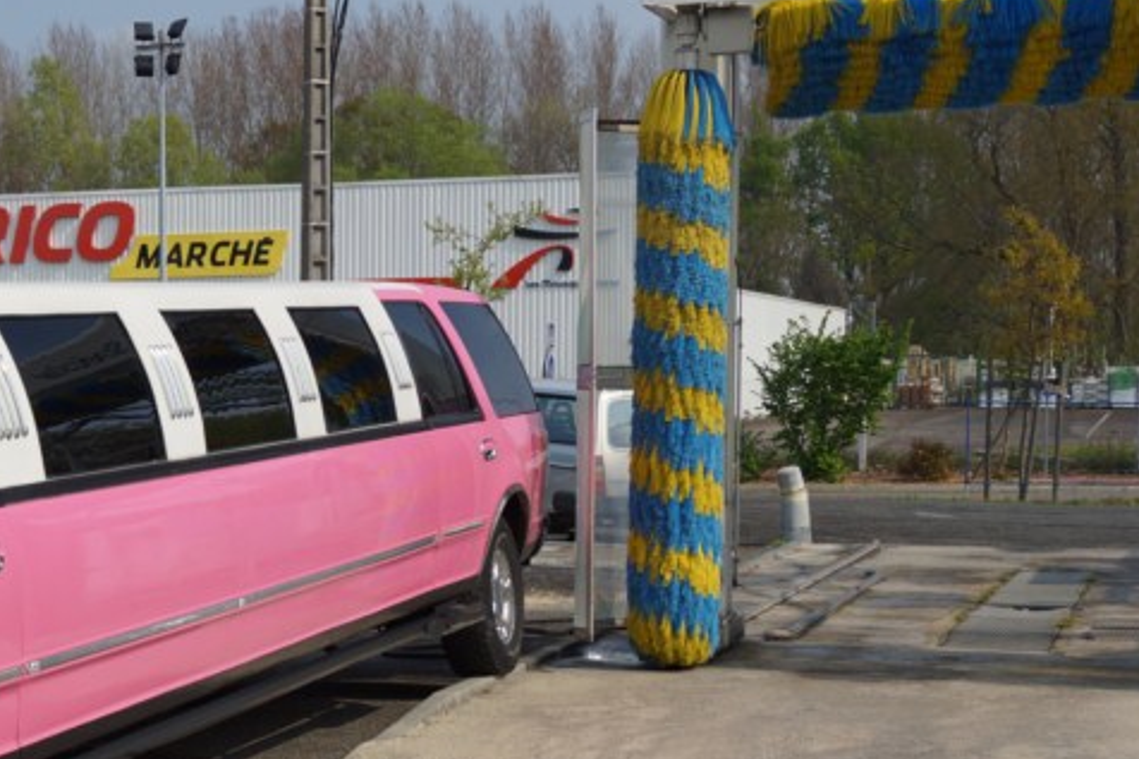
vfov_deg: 16.5
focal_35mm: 82
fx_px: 2593
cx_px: -34
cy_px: 617
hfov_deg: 23.6
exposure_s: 1/250
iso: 100
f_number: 5.6
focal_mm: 26
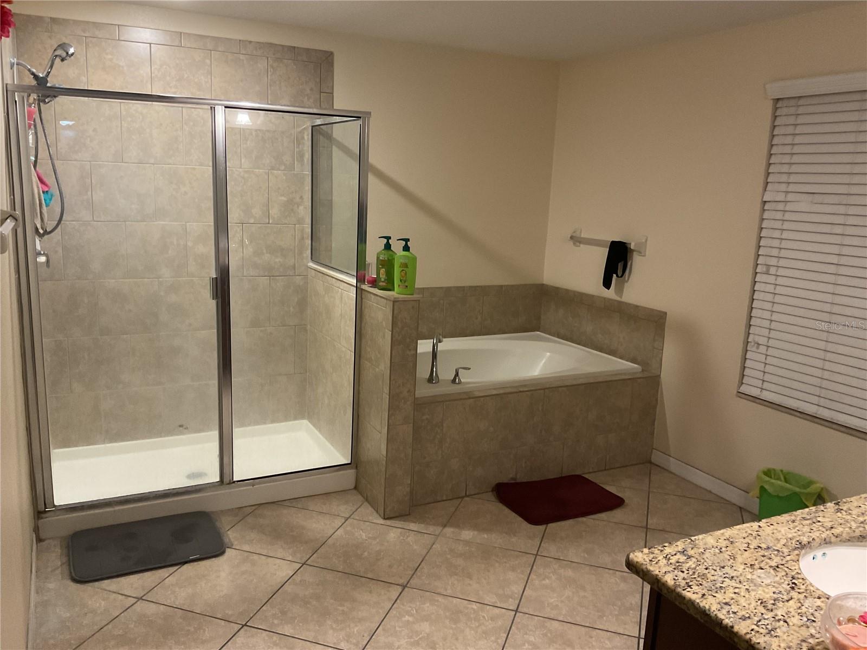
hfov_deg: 61.7
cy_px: 325
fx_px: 726
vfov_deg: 48.2
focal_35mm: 29
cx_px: 434
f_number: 1.8
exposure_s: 1/40
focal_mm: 3
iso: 200
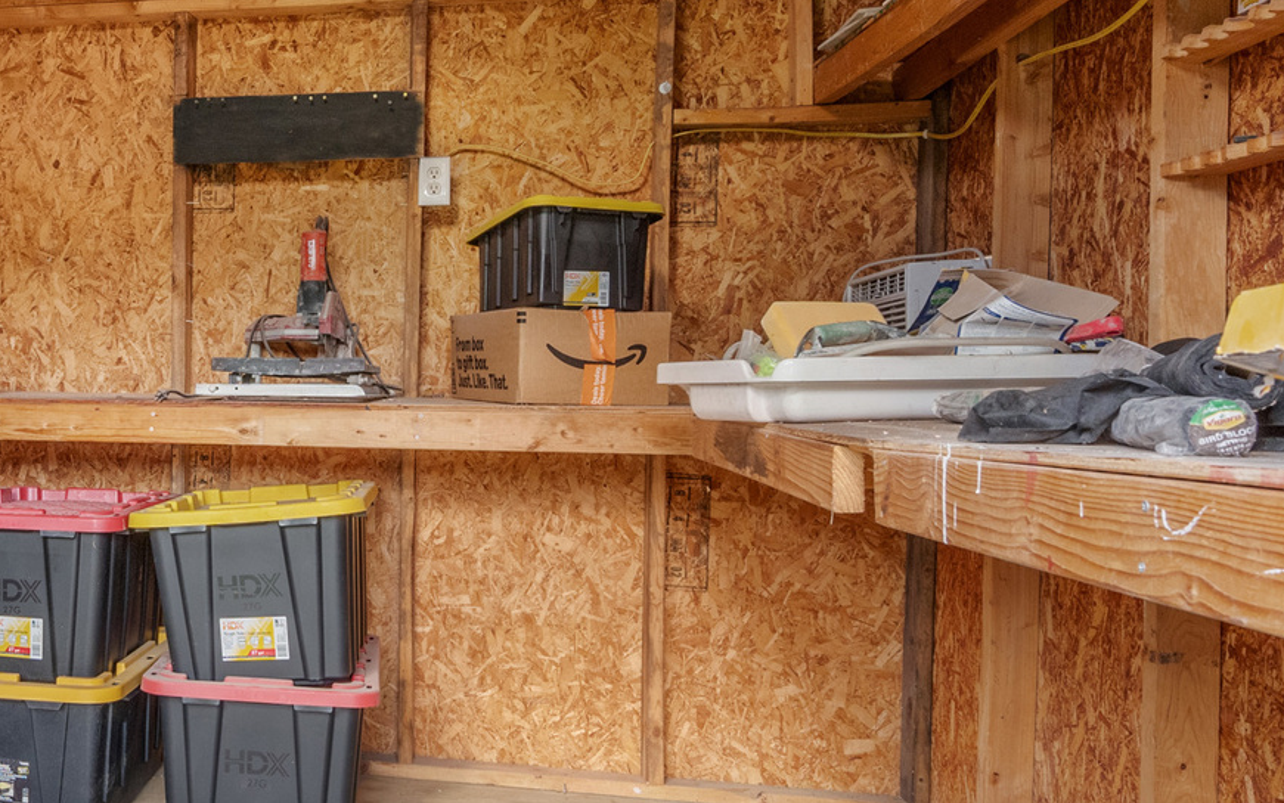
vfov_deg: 34.2
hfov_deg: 46.9
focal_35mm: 37
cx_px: 114
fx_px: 1302
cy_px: 361
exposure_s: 1/50
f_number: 8
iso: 800
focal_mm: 15.5
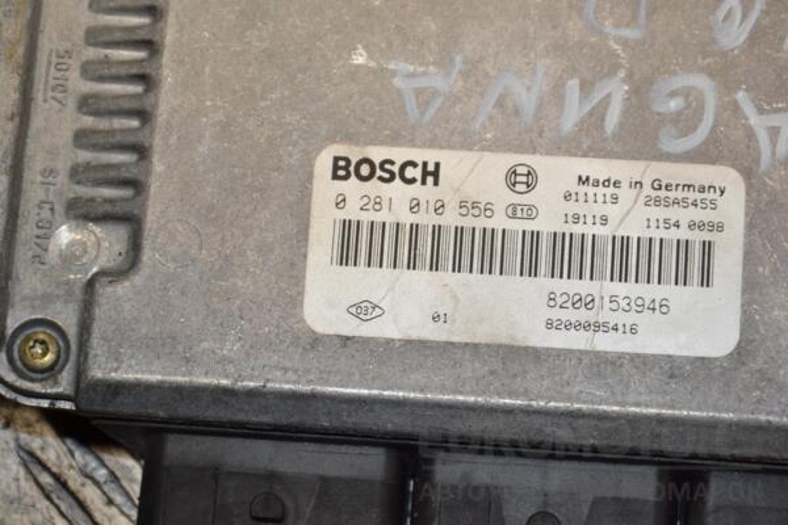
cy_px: 262
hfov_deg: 33.4
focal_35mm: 60
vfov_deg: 22.6
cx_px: 394
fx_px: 1313
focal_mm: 40
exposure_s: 1/200
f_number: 6.3
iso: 800
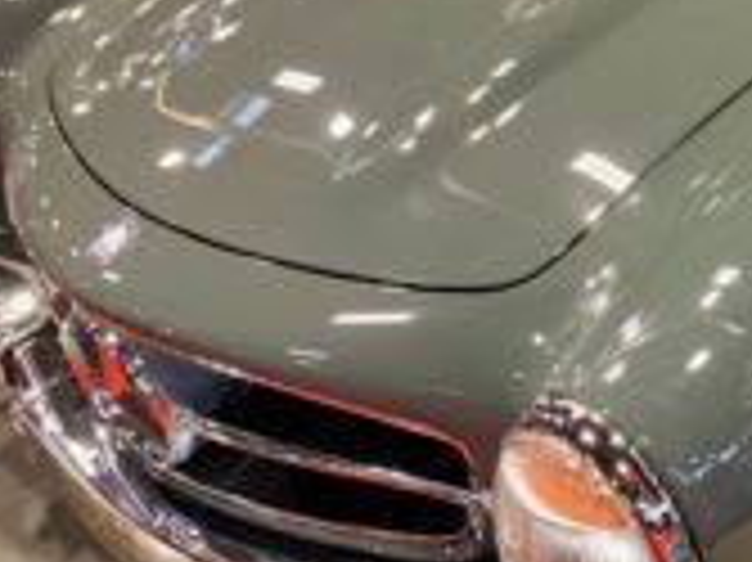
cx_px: 734
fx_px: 1216
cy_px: 72
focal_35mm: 56
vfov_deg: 25.4
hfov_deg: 32.0
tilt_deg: -26.8
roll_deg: +3.4
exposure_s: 1/50
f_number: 1.8
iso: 125
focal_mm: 4.25
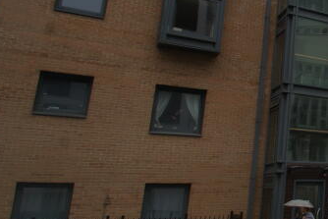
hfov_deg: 31.2
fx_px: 419
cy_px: 83
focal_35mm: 46
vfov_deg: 29.2
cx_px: 444
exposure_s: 1/100
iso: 100
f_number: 10
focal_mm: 10
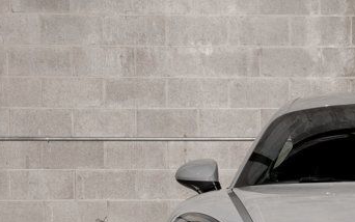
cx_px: 445
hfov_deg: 13.8
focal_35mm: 146
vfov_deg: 8.9
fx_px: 1413
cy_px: 219
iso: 250
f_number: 6.3
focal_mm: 44
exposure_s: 1/60
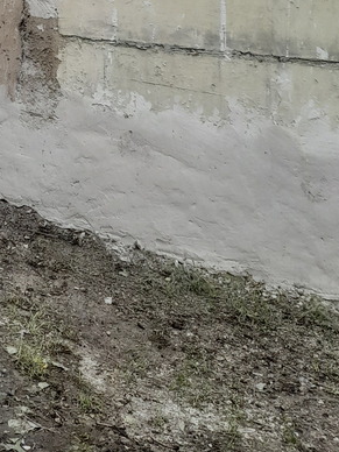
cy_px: -154
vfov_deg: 21.7
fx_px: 1045
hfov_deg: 16.7
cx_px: -173
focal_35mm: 80
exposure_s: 1/100
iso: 20
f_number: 2
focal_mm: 4.6
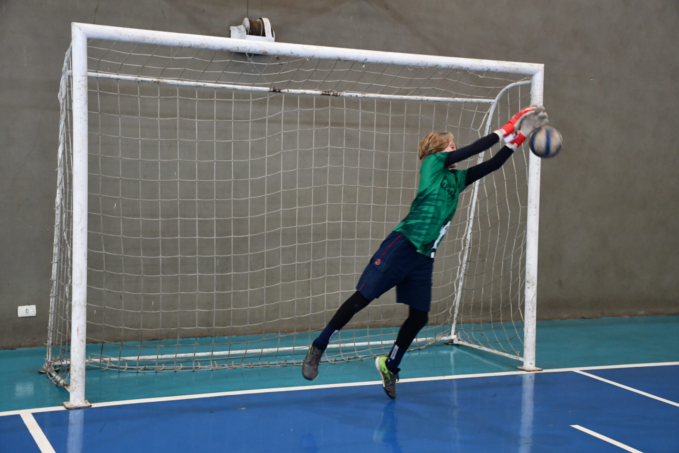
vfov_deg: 26.0
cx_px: 340
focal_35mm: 52
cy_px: 226
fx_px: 981
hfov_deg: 38.2
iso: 1400
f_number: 4.2
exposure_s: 1/125
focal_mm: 35
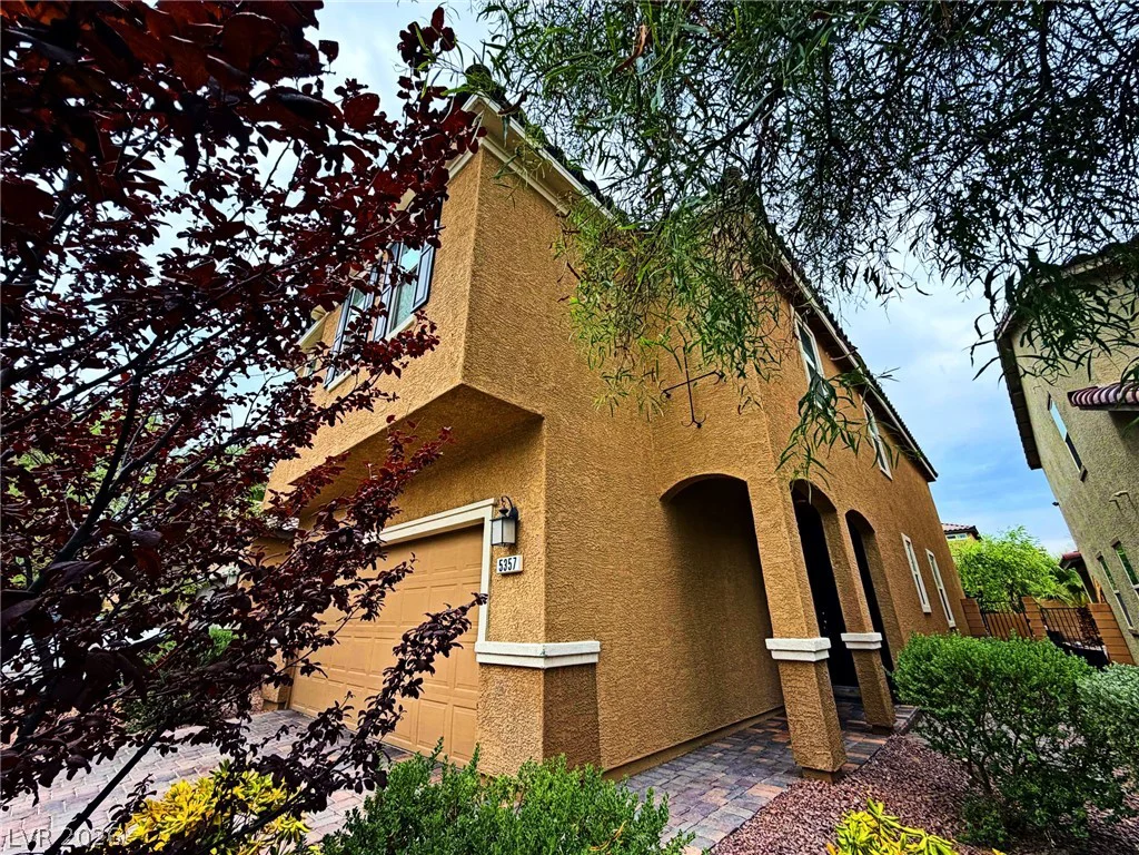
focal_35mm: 14
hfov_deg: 102.1
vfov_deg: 85.7
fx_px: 461
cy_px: 428
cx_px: 570
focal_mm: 2.22
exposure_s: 1/751
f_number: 2.2
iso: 40
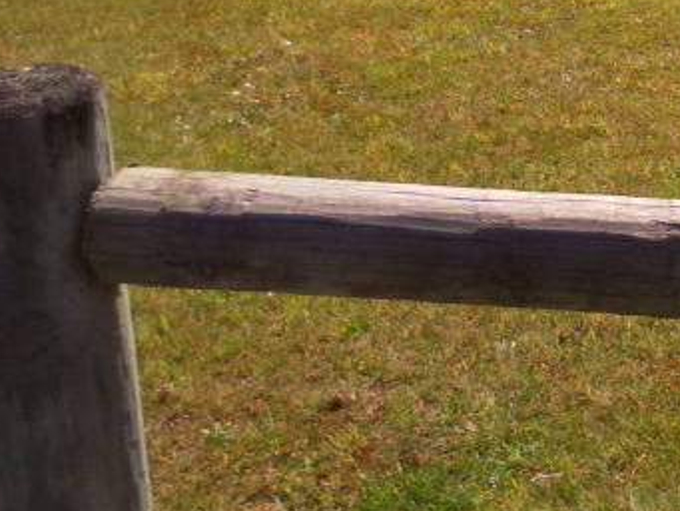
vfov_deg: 16.9
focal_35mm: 82
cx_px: 774
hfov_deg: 22.3
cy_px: -170
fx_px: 1611
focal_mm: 4.9
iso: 80
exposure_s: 1/100
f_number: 8
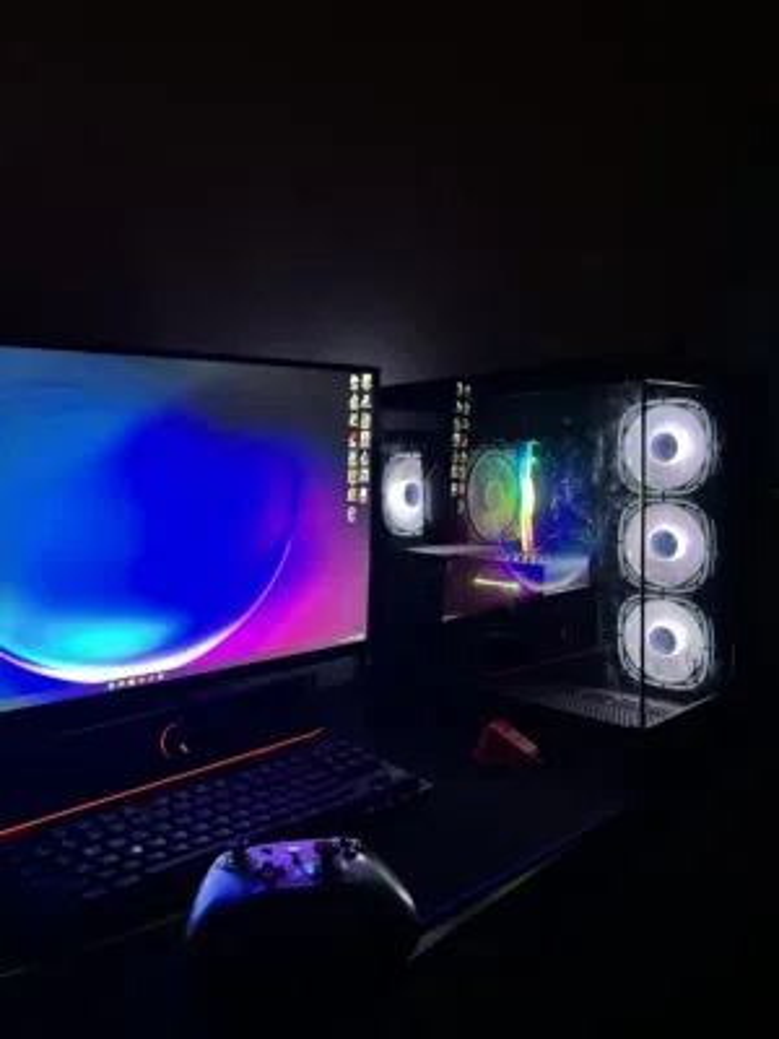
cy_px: 520
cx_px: 390
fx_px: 780
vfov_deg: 67.3
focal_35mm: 26
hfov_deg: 53.1
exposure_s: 1/31
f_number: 1.5
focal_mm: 5.7
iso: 800
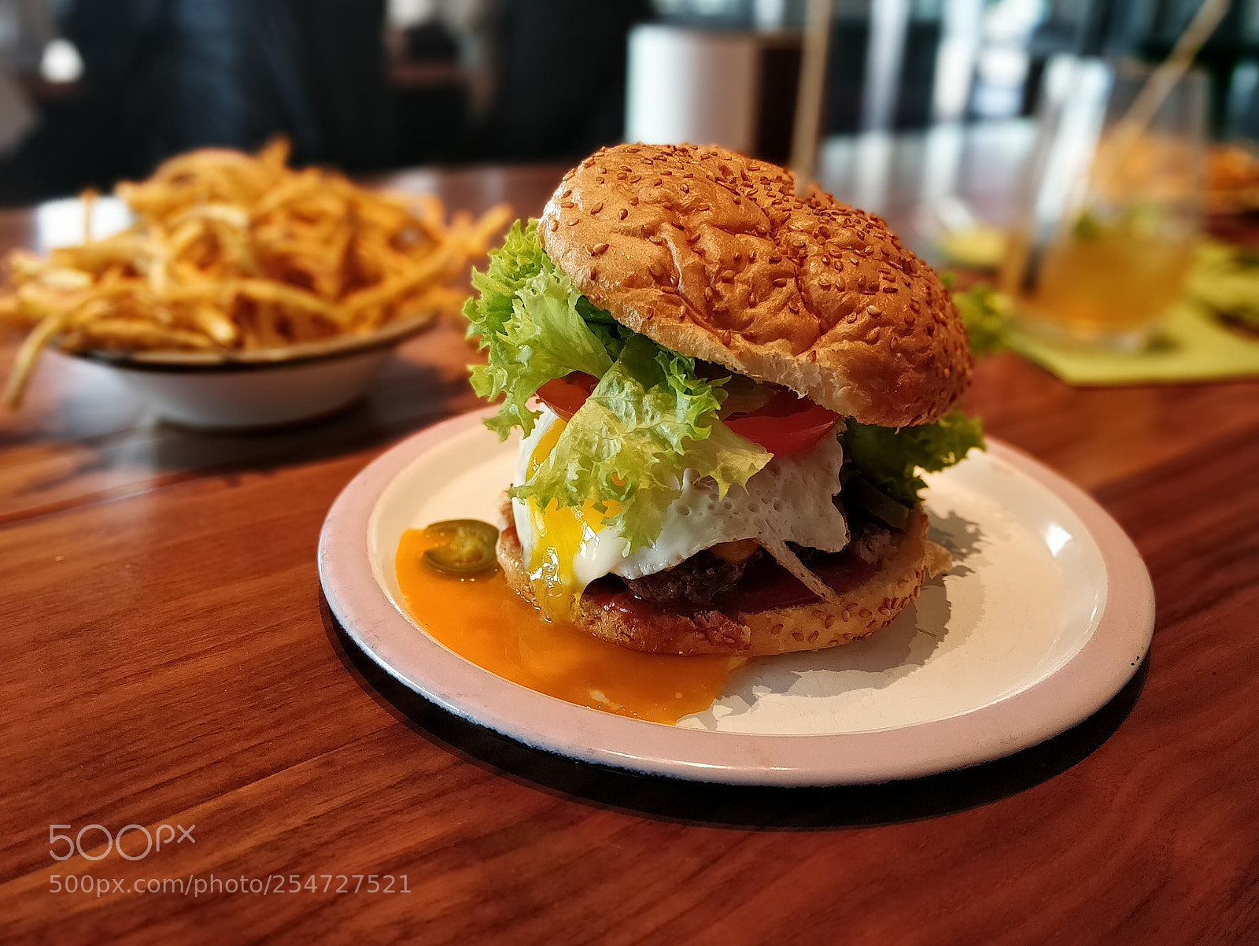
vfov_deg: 48.3
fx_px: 1055
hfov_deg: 61.6
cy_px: 473
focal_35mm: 29
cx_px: 630
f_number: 1.7
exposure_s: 1/50
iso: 400
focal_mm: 4.1
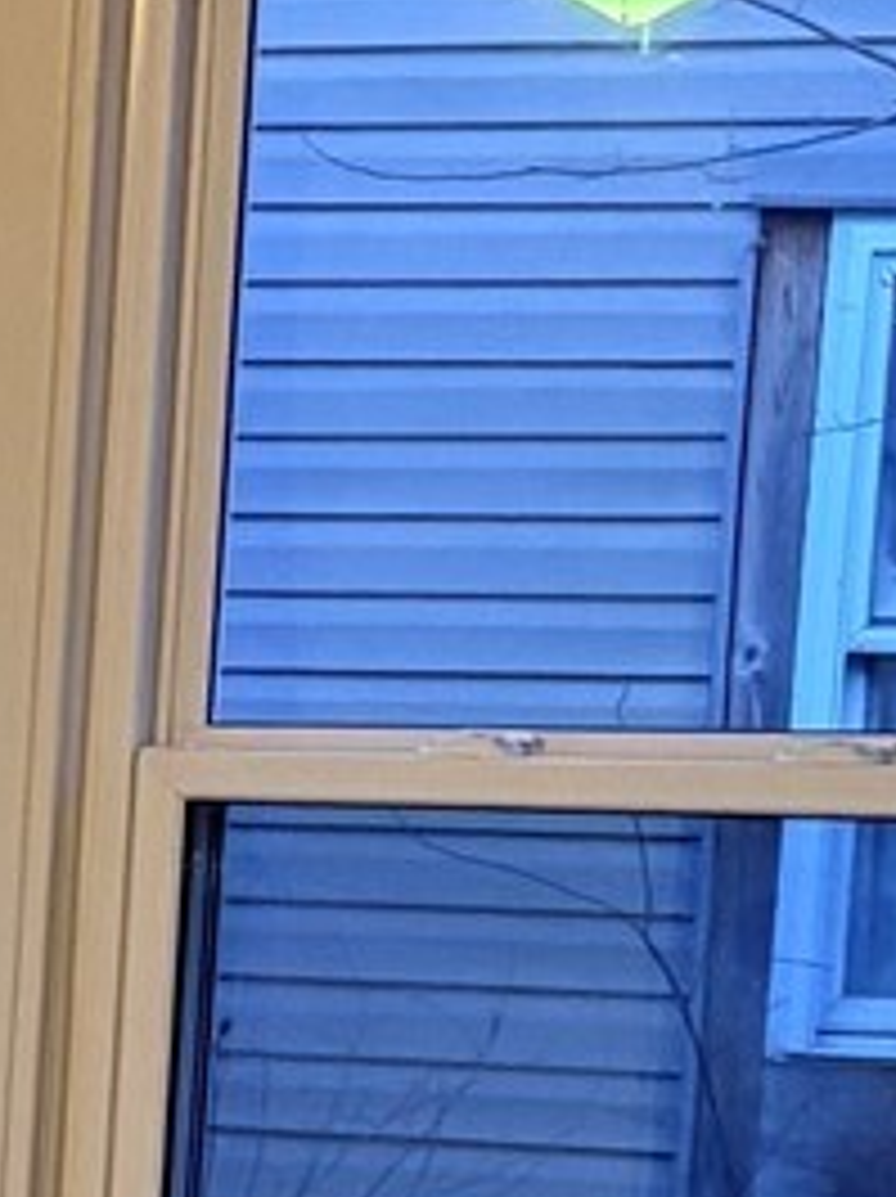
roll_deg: -0.5
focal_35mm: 188
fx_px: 6499
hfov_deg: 7.0
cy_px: 1773
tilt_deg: -10.4
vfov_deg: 10.2
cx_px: -1828
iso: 400
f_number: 1.6
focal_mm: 5.96
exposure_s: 1/40
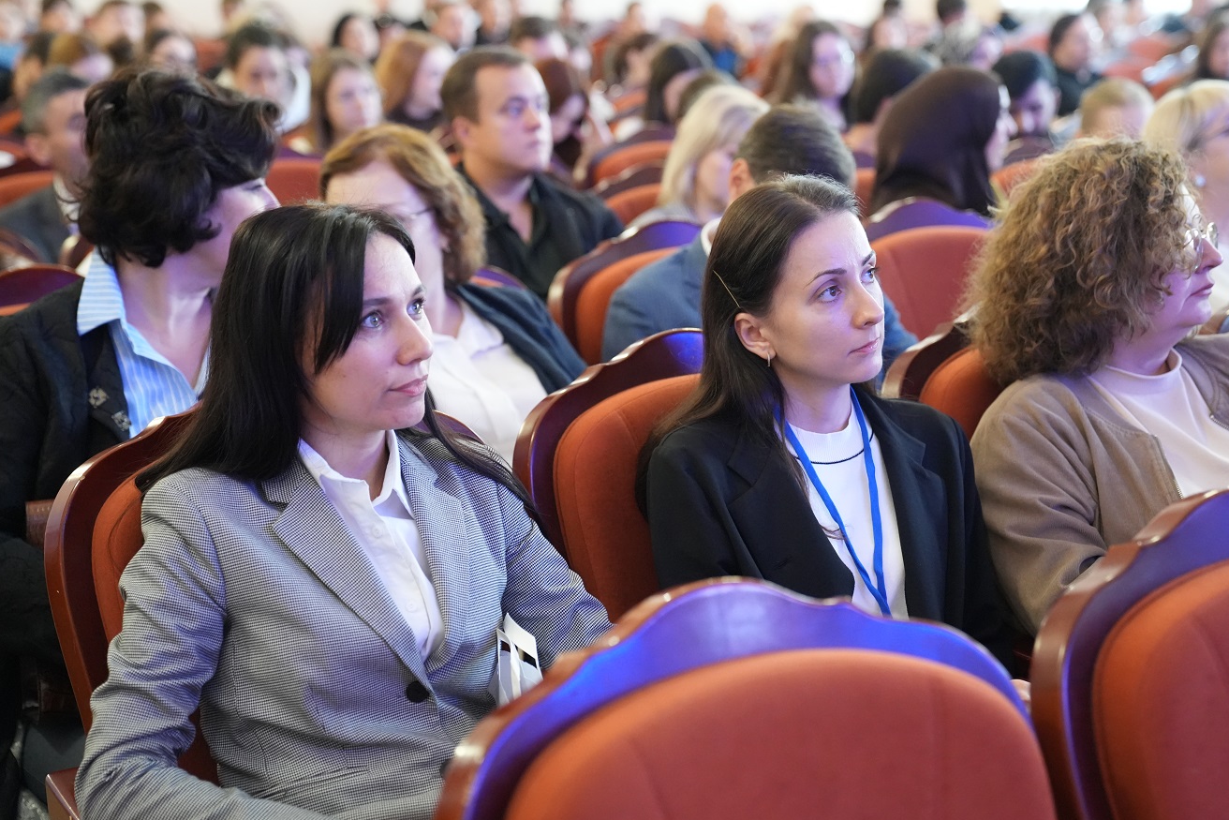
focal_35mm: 62
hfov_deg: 32.4
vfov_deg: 21.9
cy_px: 421
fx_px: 2117
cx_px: 649
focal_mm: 58
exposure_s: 1/60
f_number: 2.8
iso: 6400
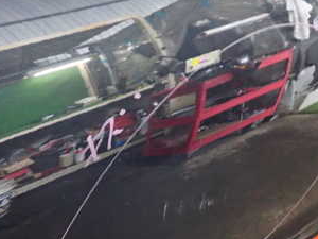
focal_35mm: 60
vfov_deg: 23.8
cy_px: 208
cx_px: 120
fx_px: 551
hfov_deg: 32.0
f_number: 2.3
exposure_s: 1/20
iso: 800
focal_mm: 5.4
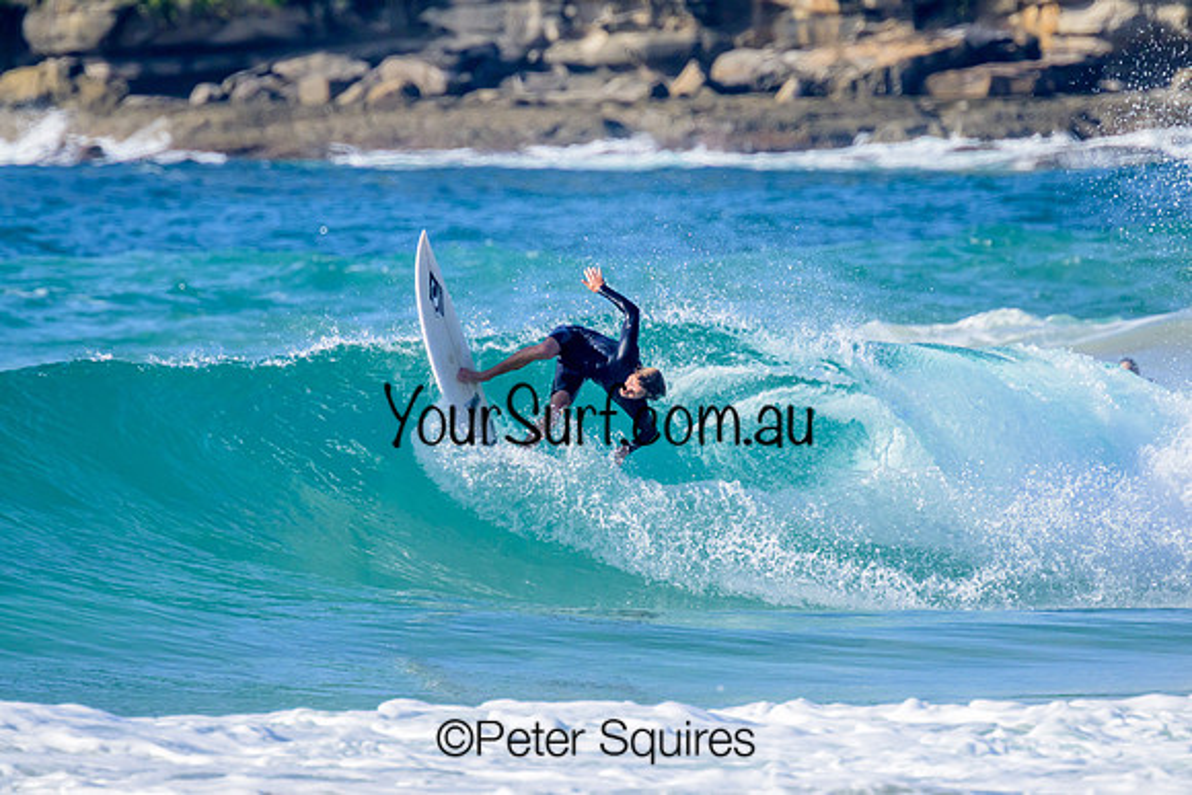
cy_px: 392
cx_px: 604
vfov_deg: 1.7
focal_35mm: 832
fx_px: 27557
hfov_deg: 2.5
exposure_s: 1/2000
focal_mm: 800
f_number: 11
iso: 1250
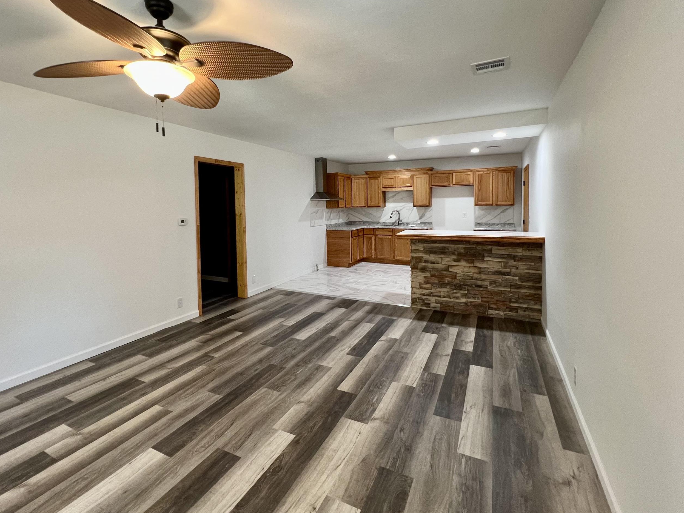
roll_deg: +0.4
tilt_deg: -2.9
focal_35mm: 16
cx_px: 319
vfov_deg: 77.7
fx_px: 316
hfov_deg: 94.4
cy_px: 222
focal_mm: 1.57
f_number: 1.8
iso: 200
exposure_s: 1/60
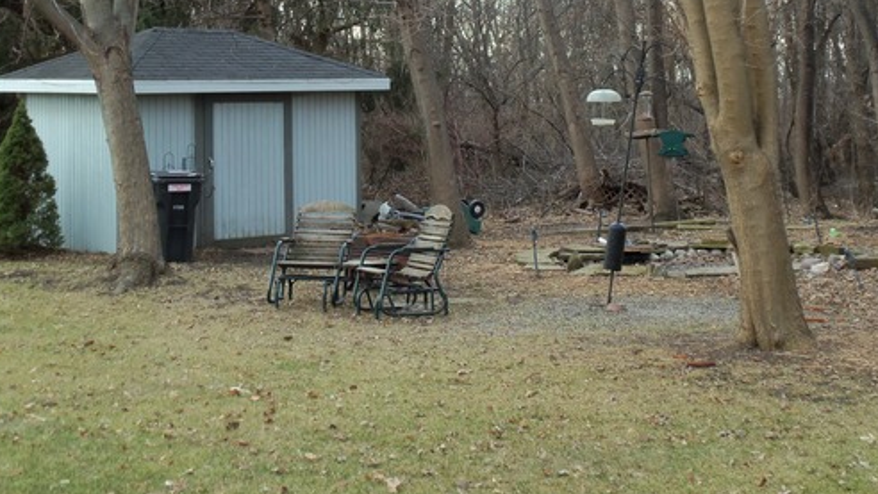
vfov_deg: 17.5
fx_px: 1583
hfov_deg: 31.0
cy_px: 70
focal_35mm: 68
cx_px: 430
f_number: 3.9
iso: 80
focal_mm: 8.7
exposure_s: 1/80
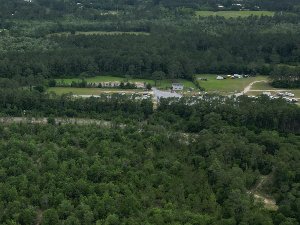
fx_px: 503
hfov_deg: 31.9
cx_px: 41
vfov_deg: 25.2
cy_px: 83
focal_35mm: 58
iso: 110
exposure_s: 1/2000
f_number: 1.7
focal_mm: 6.72
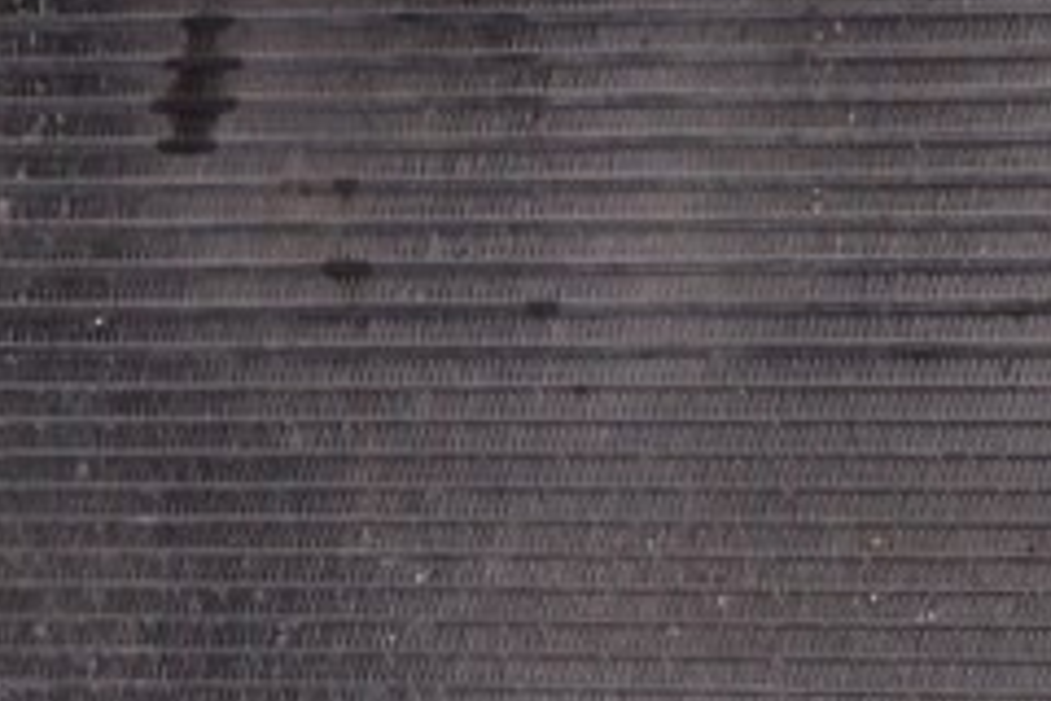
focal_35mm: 128
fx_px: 3737
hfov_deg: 15.6
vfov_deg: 10.6
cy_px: 765
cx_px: 1104
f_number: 8
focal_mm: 20
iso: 1600
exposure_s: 1/125
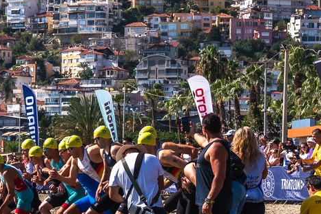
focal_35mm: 195
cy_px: 167
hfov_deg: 10.4
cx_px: -73
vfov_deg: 7.0
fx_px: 1739
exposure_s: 1/500
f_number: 9
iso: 100
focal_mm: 71
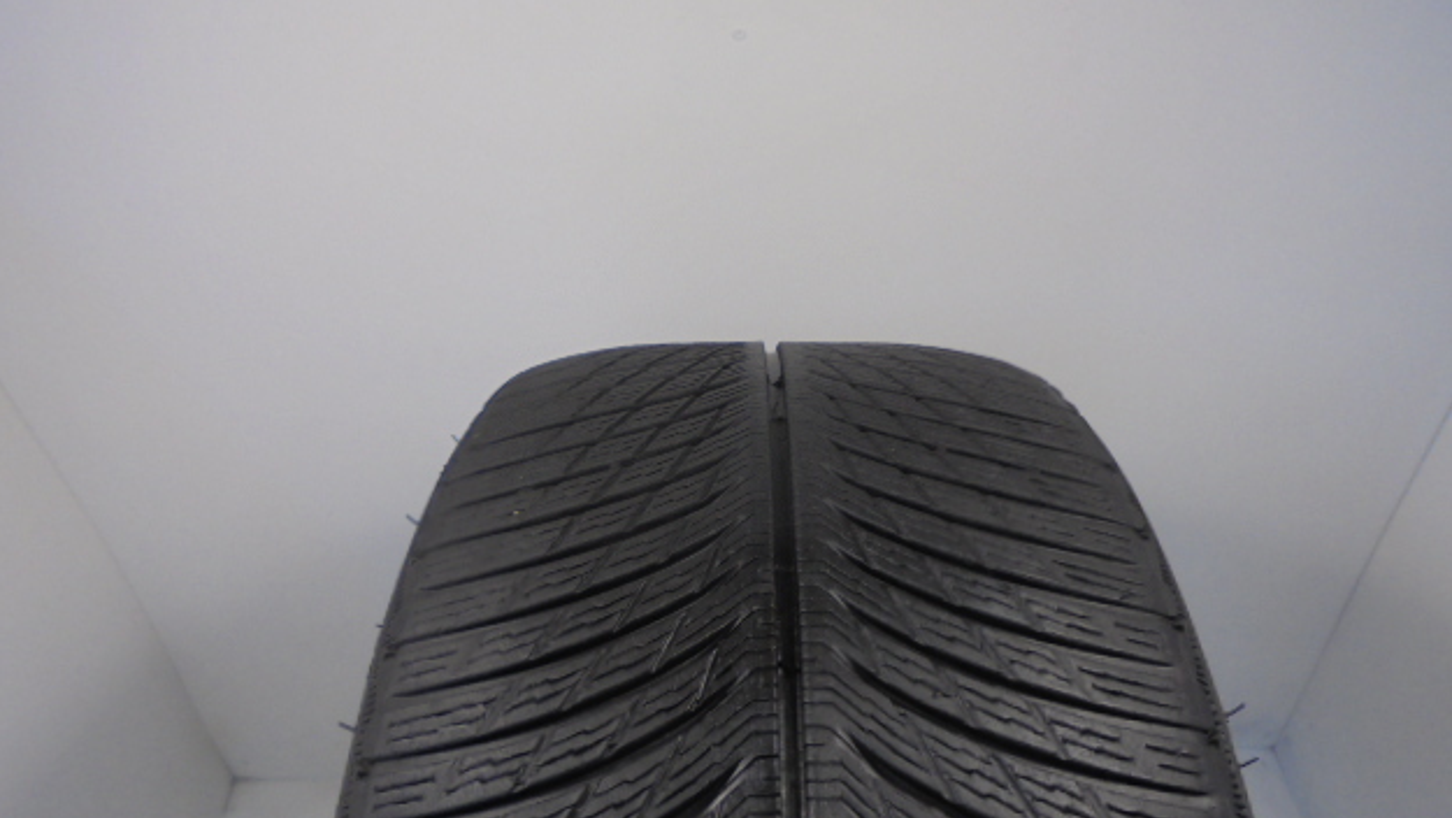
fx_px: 1117
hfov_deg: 66.0
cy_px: 425
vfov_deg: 40.2
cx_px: 720
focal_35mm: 29
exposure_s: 1/40
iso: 100
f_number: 3.5
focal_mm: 4.6
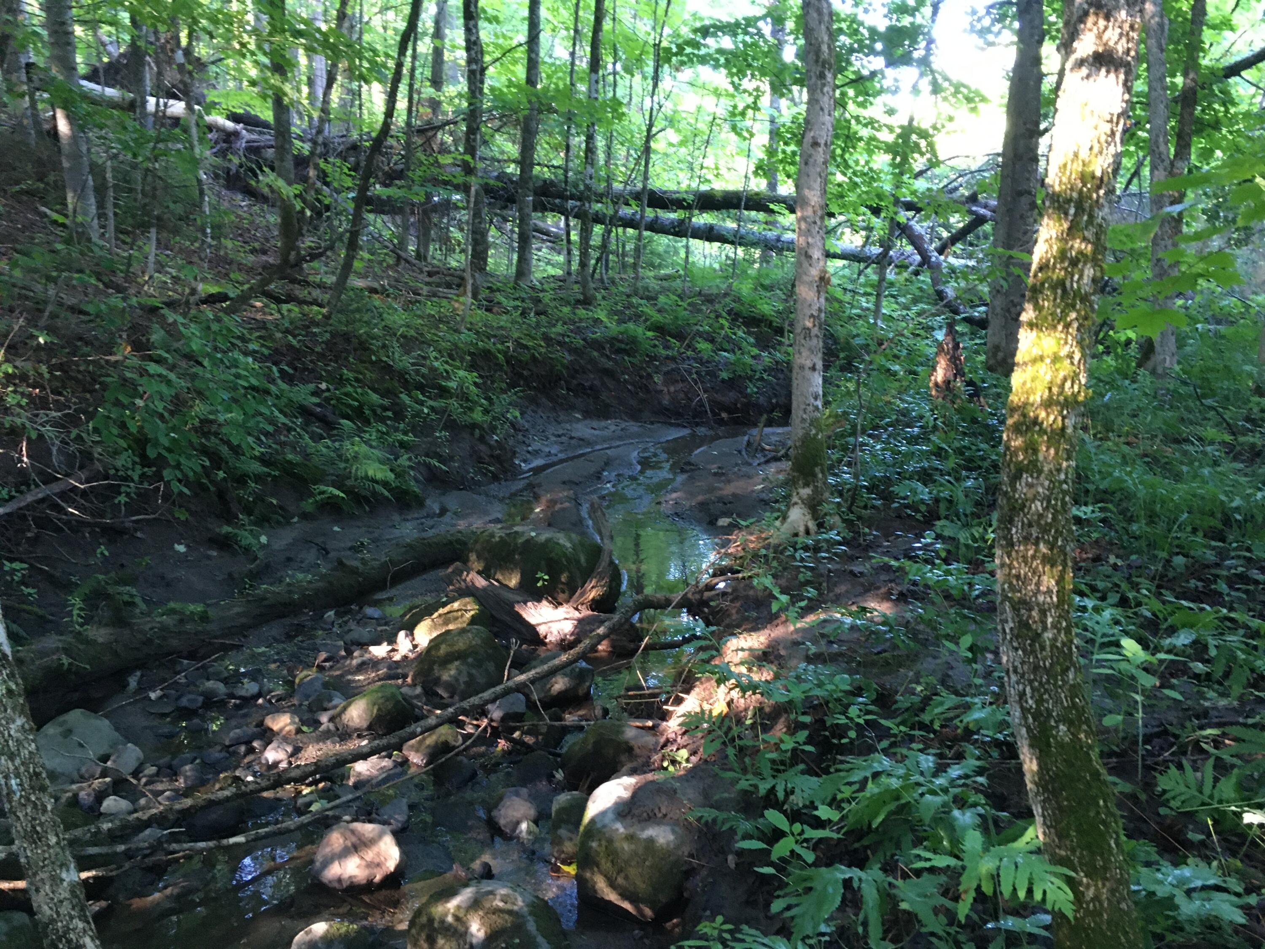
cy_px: 474
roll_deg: +0.0
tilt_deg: -15.2
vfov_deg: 48.2
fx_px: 1060
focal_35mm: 29
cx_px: 632
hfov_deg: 61.7
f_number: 2.2
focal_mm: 4.15
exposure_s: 1/24
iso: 200
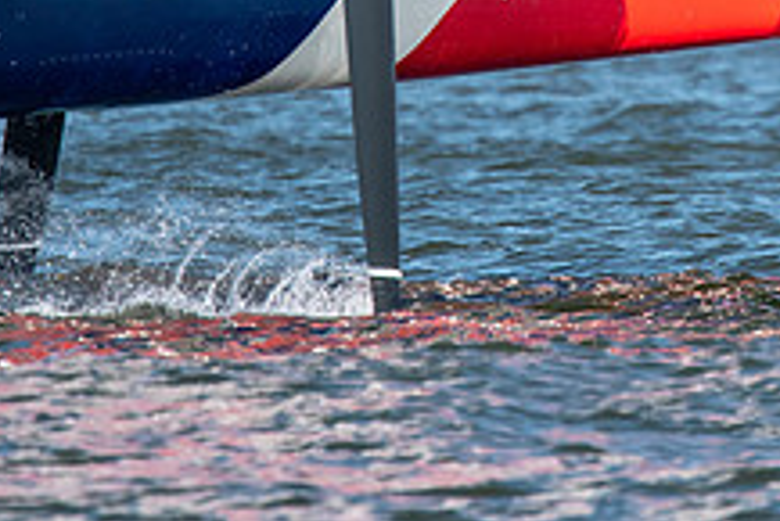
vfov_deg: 0.8
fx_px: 36510
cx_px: 647
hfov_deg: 1.2
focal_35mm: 1684
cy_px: -171
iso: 500
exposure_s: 1/1600
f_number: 5.6
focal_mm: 420
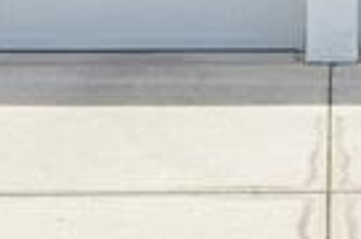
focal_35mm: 151
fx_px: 1511
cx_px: 311
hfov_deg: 13.5
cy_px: -218
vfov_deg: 8.6
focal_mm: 20
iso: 400
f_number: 8
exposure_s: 1/2500
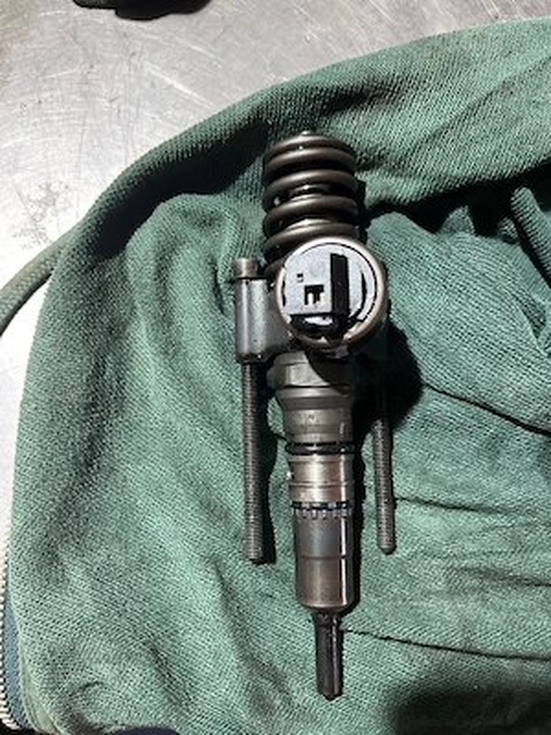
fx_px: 552
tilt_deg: -78.1
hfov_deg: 53.1
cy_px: 368
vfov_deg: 67.3
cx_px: 276
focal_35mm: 26
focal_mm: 5.1
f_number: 1.6
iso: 250
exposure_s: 1/50
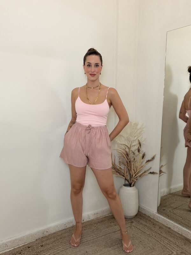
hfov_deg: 46.8
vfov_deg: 60.0
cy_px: 128
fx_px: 221
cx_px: 96
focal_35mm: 30
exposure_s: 1/60
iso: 80
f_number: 1.9
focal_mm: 2.71
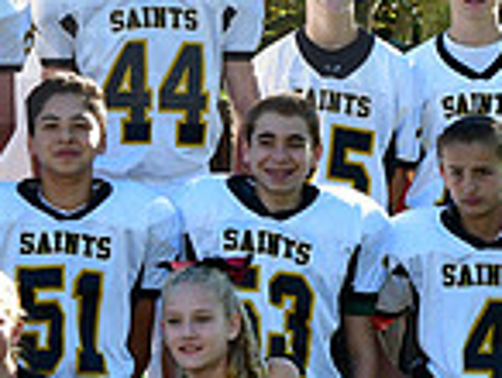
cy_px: 22
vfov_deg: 5.2
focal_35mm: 286
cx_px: -292
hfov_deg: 6.8
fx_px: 4154
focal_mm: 50
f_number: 7.1
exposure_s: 1/400
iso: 400
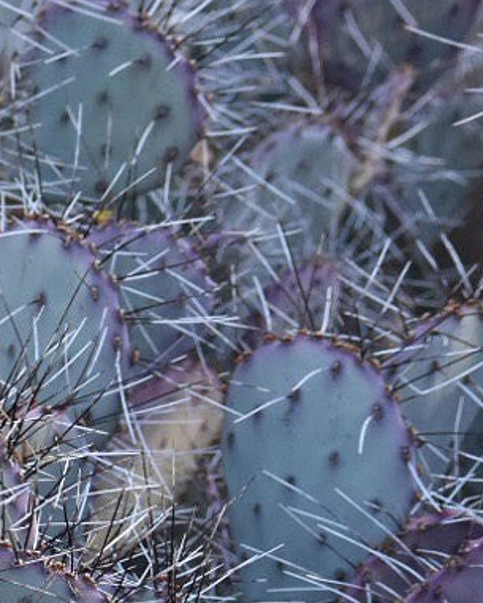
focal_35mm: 414
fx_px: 7395
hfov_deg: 3.7
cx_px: -432
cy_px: 389
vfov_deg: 4.7
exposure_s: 1/500
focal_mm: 70
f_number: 5.6
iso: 800
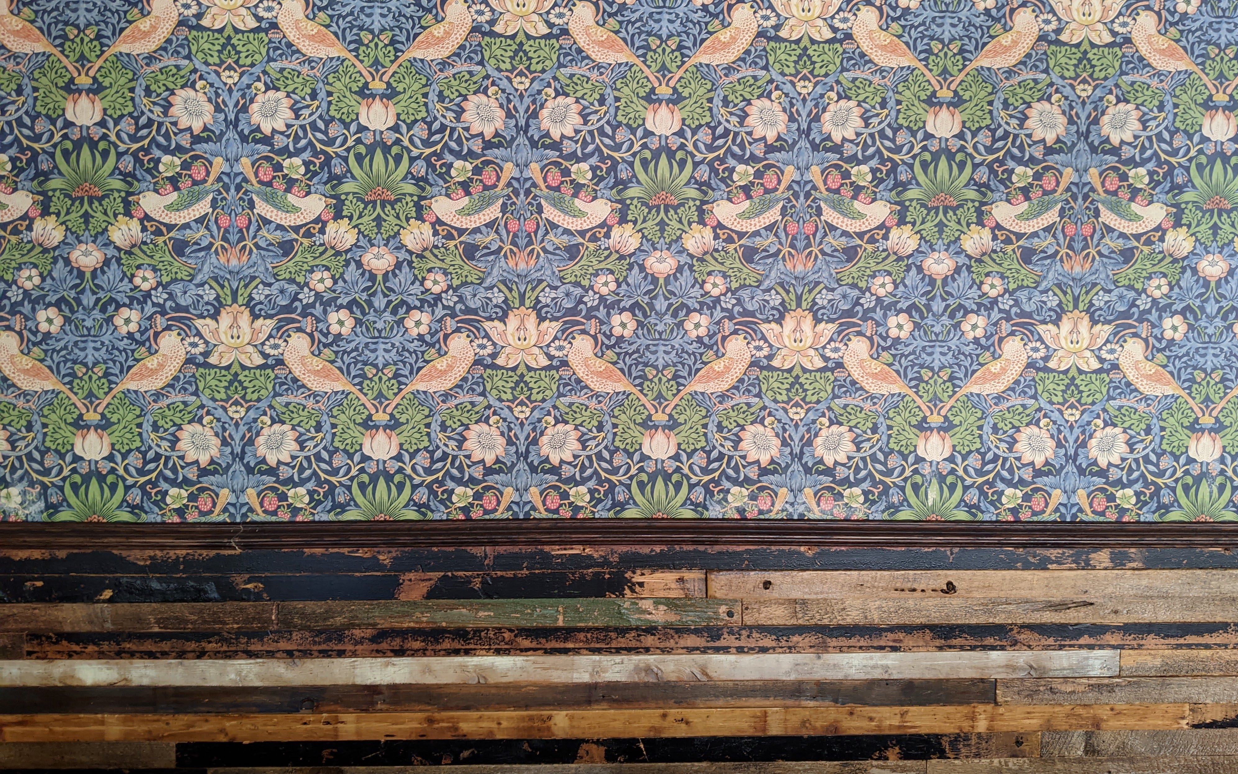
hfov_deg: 64.6
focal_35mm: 29
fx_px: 978
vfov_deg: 43.1
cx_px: 627
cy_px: 365
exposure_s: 1/24
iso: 344
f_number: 1.8
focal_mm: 4.44
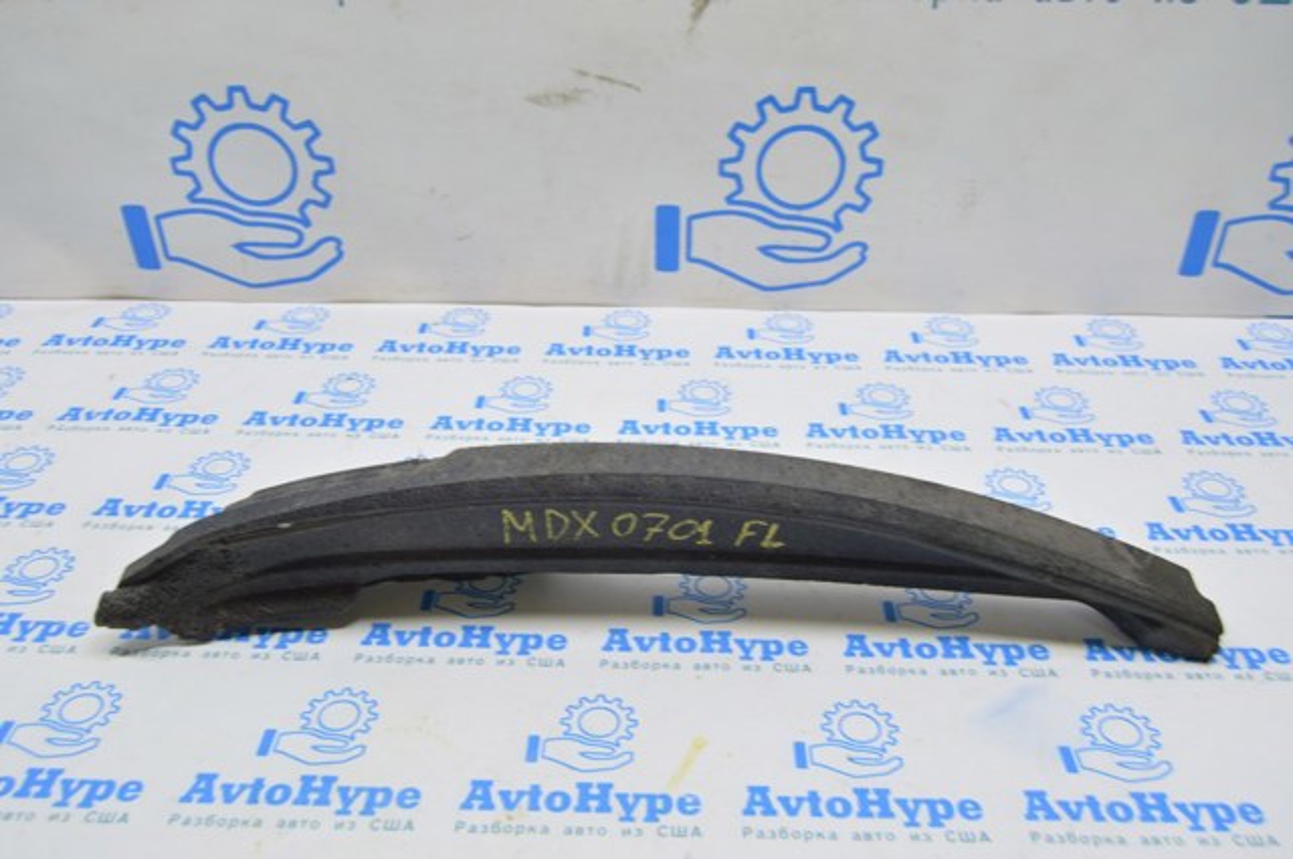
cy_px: 430
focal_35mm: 33
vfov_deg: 39.9
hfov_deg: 57.3
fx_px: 1184
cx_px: 646
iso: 400
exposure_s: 1/20
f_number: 5.6
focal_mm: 22
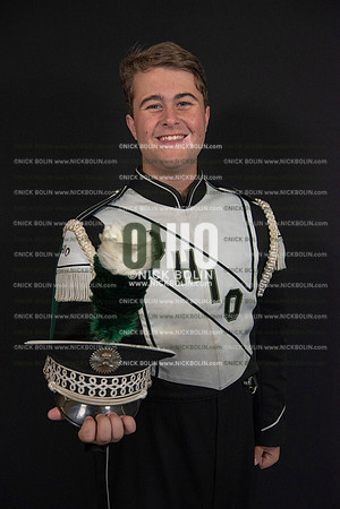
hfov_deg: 30.5
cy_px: 254
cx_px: 170
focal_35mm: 44
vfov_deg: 44.5
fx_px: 623
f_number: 5.6
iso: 2000
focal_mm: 44
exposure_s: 1/800
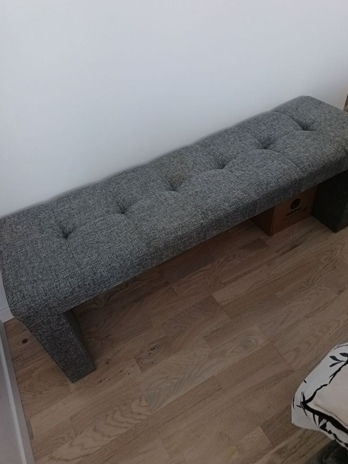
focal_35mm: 25
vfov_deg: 69.4
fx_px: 335
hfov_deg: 54.9
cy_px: 229
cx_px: 171
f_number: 1.75
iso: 3170
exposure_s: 1/20
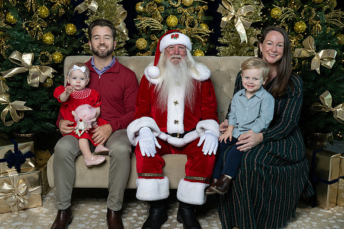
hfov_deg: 45.4
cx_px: 172
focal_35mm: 43
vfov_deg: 31.2
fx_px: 411
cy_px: 114
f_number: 7.1
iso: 400
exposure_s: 1/60
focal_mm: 43
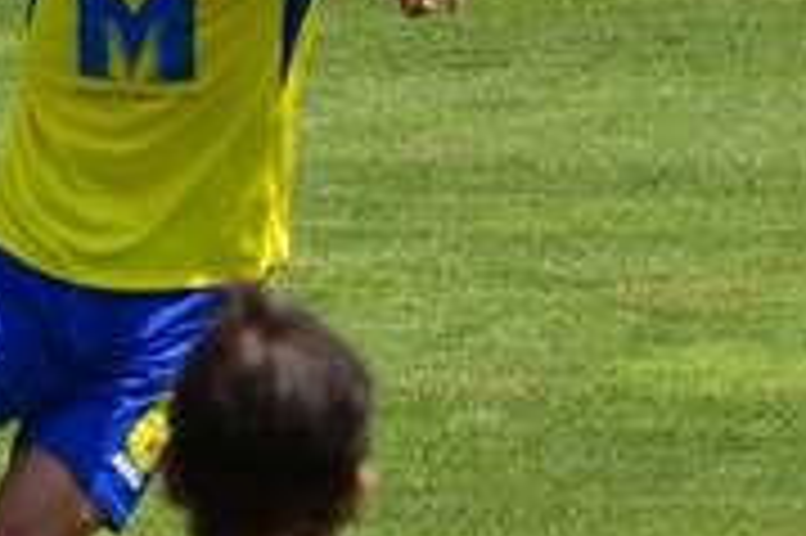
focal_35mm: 1305
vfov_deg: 1.1
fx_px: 29195
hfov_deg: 1.6
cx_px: -248
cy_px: 441
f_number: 5.3
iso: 100
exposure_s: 1/800
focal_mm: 195
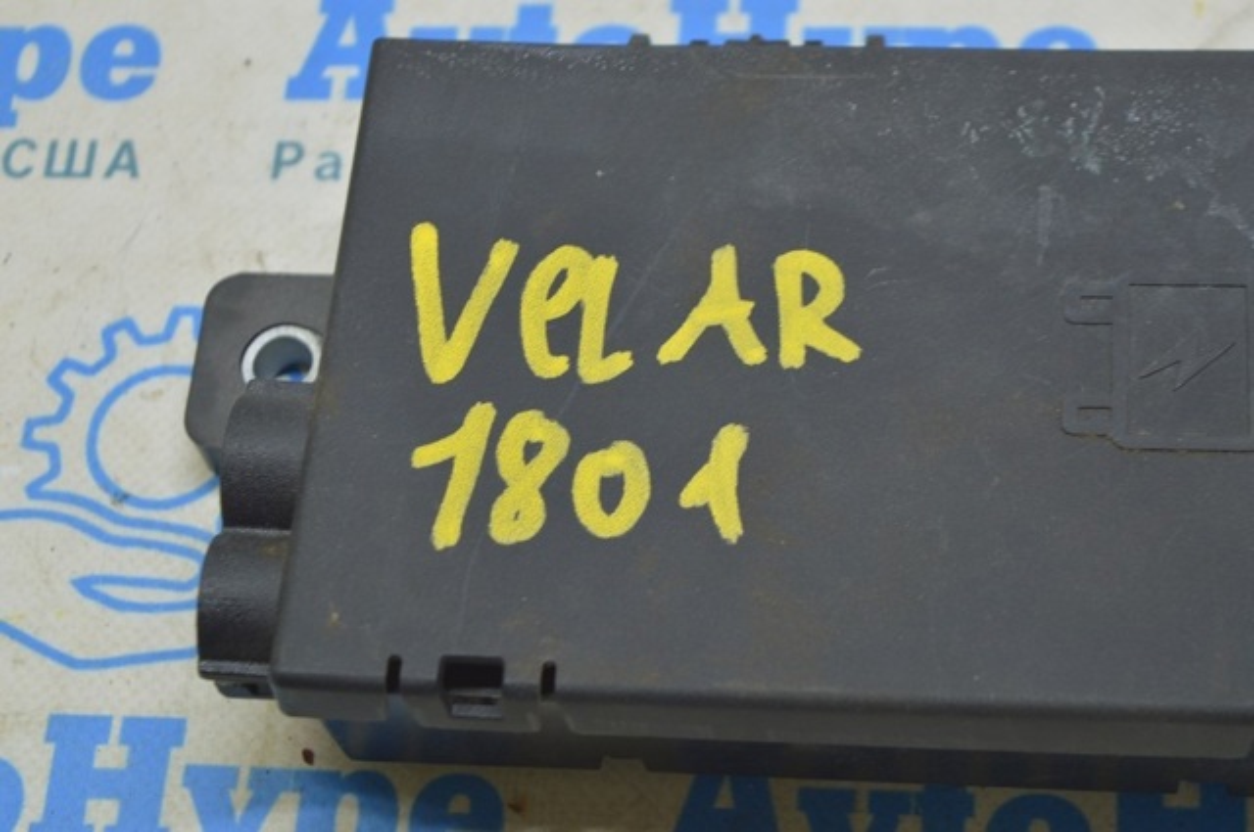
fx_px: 2870
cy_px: 416
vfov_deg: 16.5
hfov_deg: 24.6
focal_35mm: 82
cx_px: 627
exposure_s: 1/20
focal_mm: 55
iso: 400
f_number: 5.6
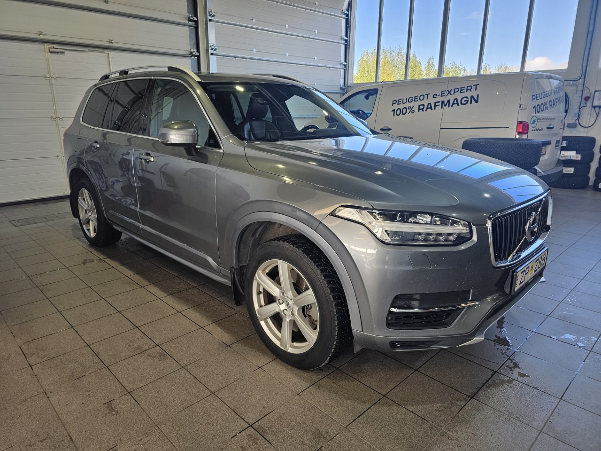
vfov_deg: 58.9
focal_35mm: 23
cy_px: 226
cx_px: 300
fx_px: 399
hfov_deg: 73.9
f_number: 1.7
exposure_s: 1/100
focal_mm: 6.3
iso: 25
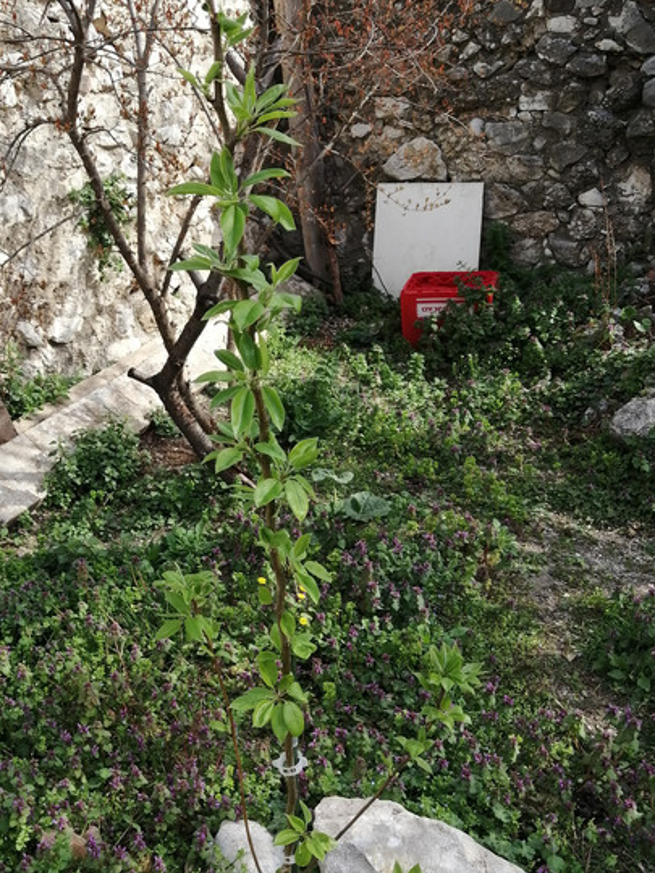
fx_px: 1009
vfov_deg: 46.8
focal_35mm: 40
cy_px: 462
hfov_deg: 35.7
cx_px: 238
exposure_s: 1/386
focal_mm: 3.88
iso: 50
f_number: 1.8
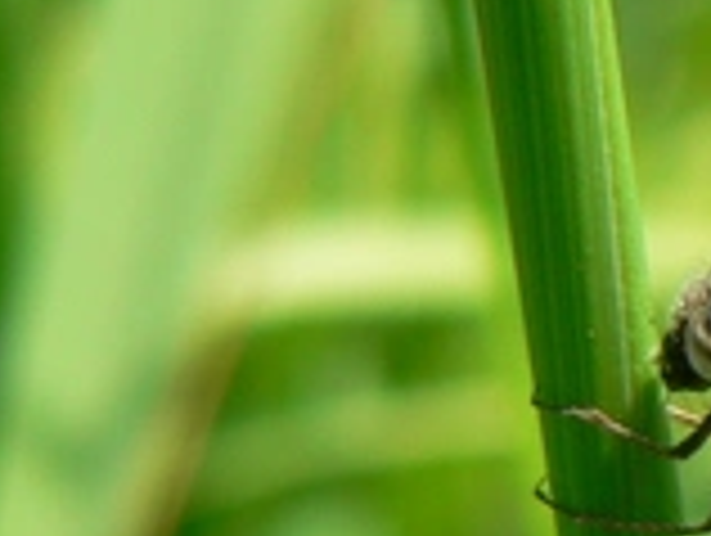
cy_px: 577
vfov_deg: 3.6
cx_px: 1269
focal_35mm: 409
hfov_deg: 4.8
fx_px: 8413
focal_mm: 16.7
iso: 80
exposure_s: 1/320
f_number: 4
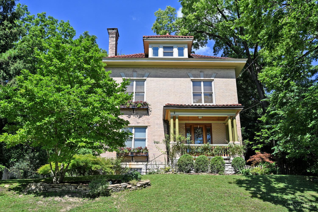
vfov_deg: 43.6
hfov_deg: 61.9
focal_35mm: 30
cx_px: 159
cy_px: 106
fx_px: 265
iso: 100
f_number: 7.1
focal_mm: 30
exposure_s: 1/400
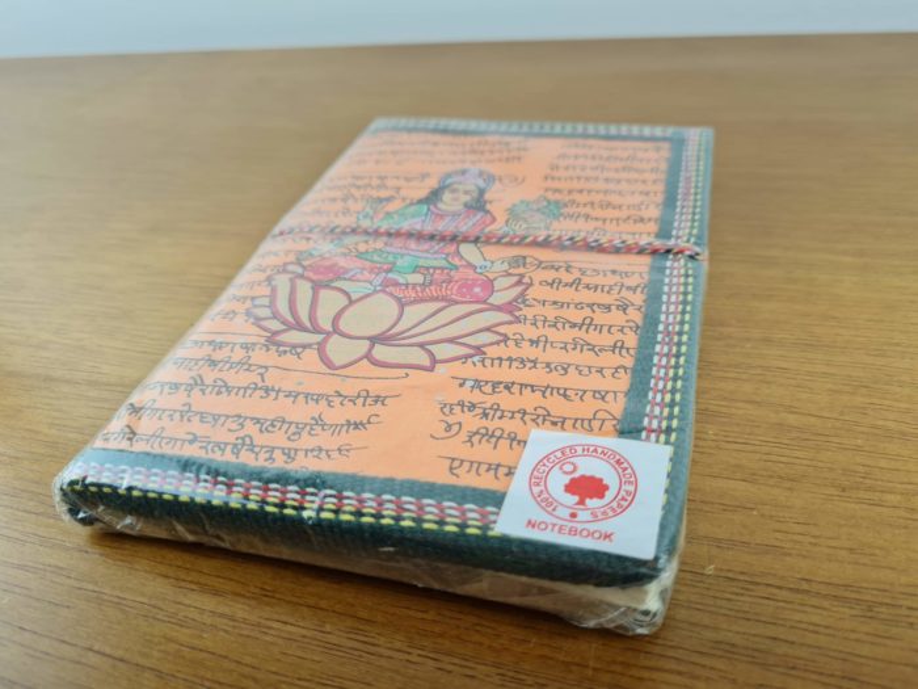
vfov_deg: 53.1
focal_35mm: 26
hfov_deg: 67.3
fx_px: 690
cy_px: 344
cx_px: 459
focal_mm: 5.4
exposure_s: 1/225
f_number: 1.8
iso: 50
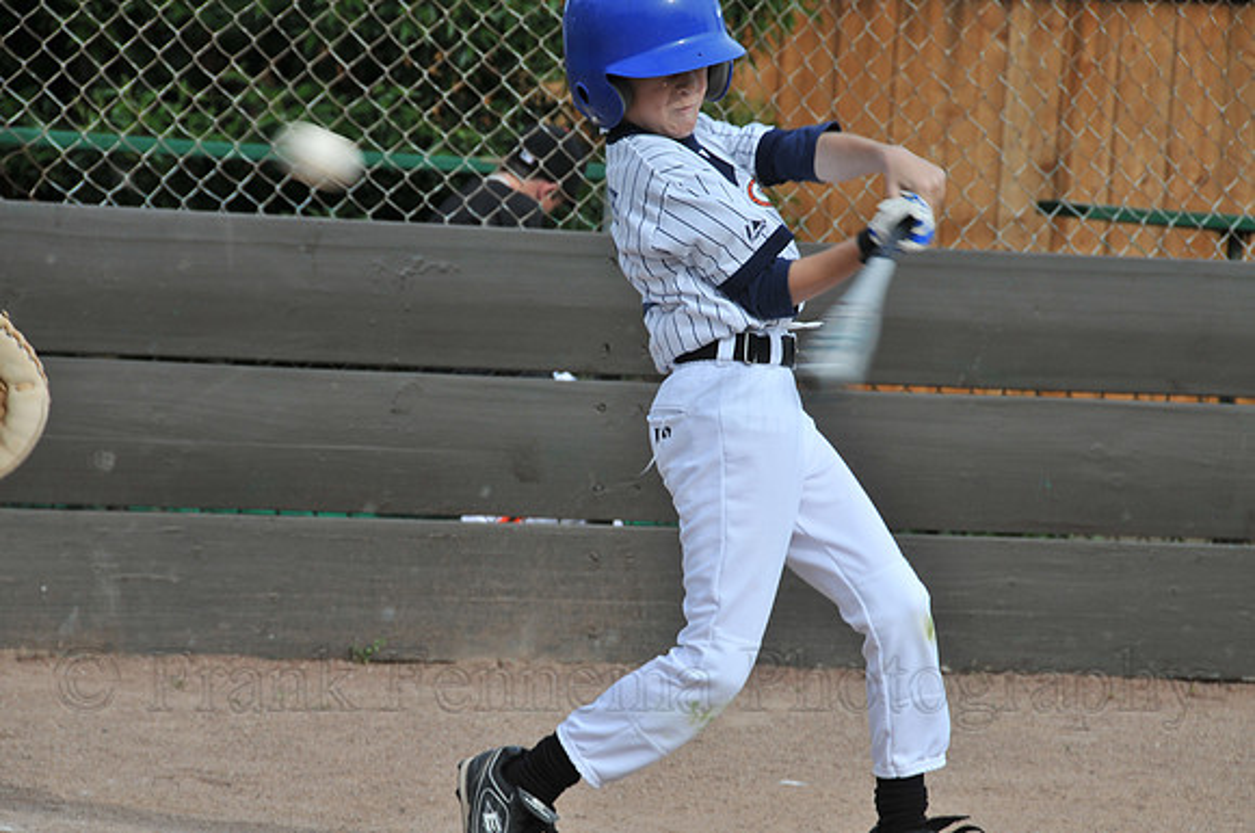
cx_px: 628
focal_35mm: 202
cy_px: 416
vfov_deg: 6.8
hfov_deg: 10.2
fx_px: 7049
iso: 200
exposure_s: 1/250
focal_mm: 135
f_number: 8
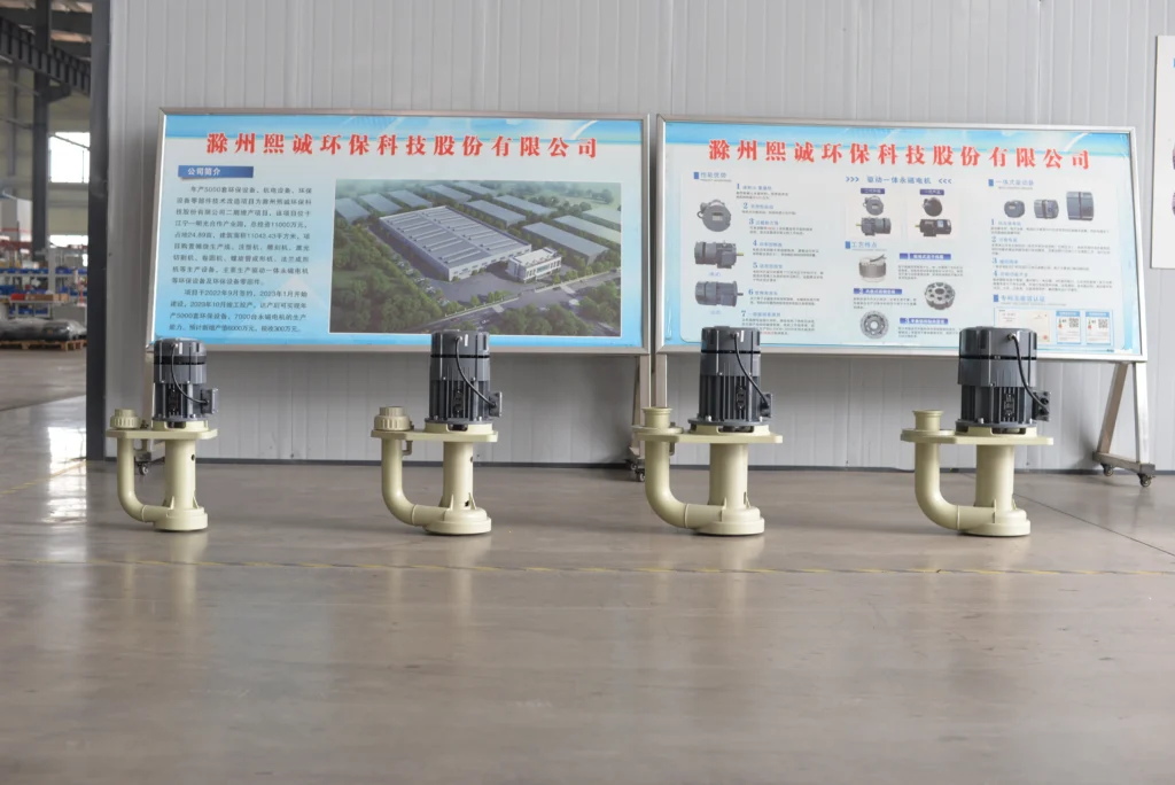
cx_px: 588
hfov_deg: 39.6
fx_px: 1633
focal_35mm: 50
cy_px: 392
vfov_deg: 27.0
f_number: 5
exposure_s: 1/100
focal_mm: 50
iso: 400
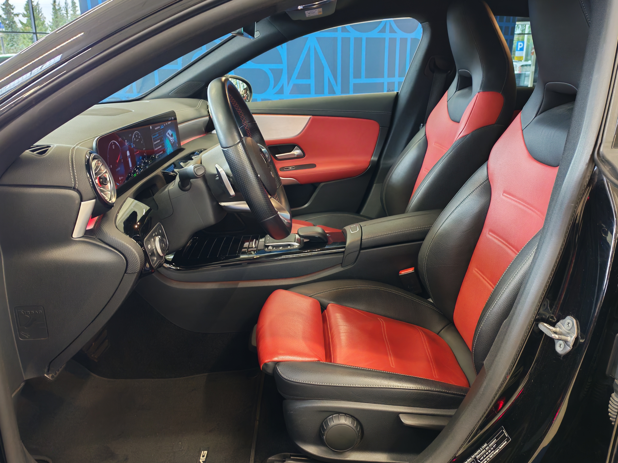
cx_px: 309
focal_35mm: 30
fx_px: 536
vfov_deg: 46.8
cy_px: 232
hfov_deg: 60.0
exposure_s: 1/50
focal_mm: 6.12
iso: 709
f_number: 1.9
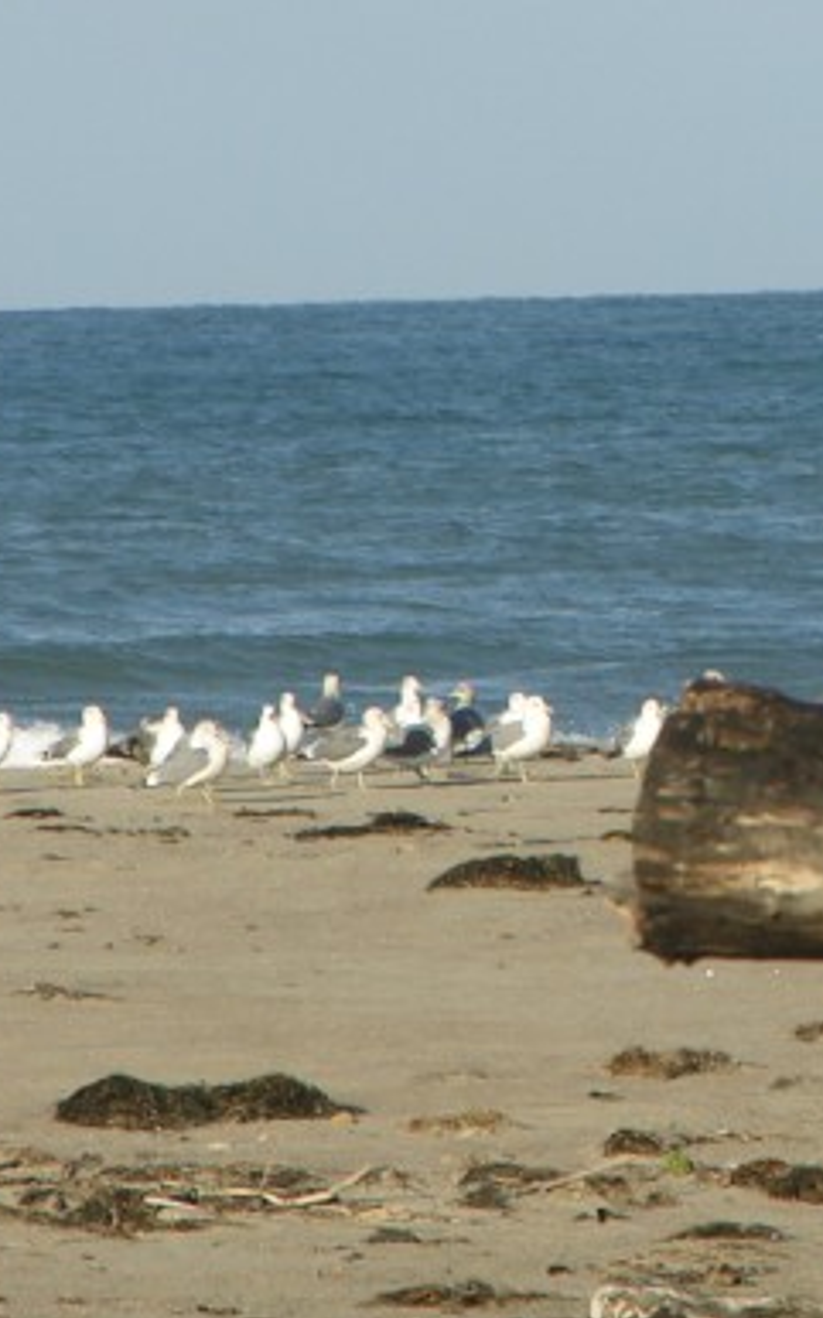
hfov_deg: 1.7
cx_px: 1042
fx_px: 28264
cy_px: 232
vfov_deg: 2.7
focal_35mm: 787
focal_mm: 71.2
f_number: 5.9
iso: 50
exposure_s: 1/203
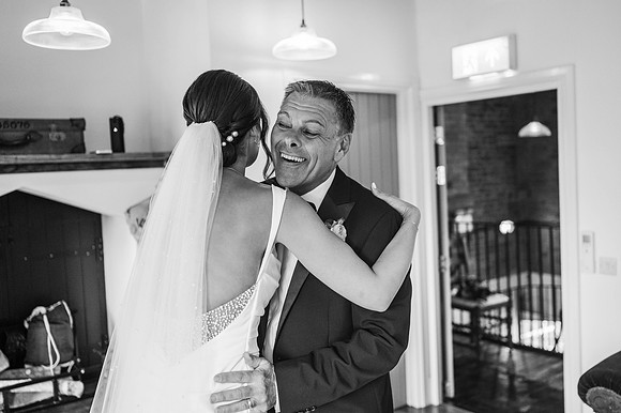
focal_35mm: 37
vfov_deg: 35.7
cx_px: 330
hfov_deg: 51.6
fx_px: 642
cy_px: 193
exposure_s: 1/200
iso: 1000
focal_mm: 35
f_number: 2.2
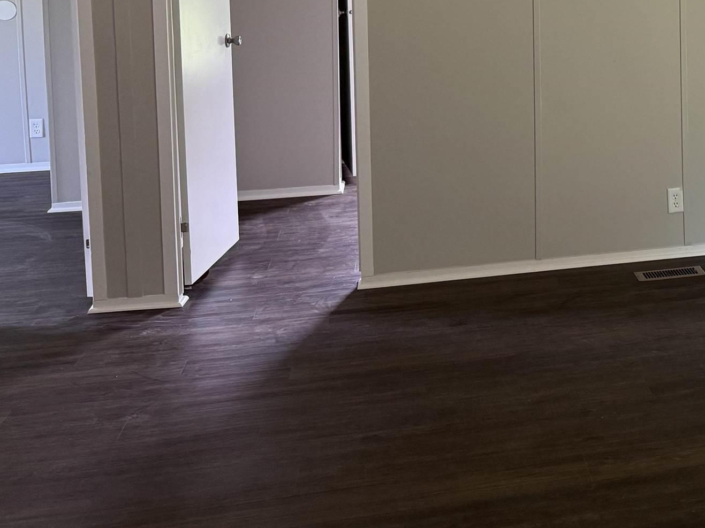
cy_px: 2
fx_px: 1140
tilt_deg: -3.5
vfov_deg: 24.9
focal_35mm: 56
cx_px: 763
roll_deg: +0.4
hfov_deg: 30.9
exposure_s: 1/125
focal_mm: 6.76
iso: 200
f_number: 1.78
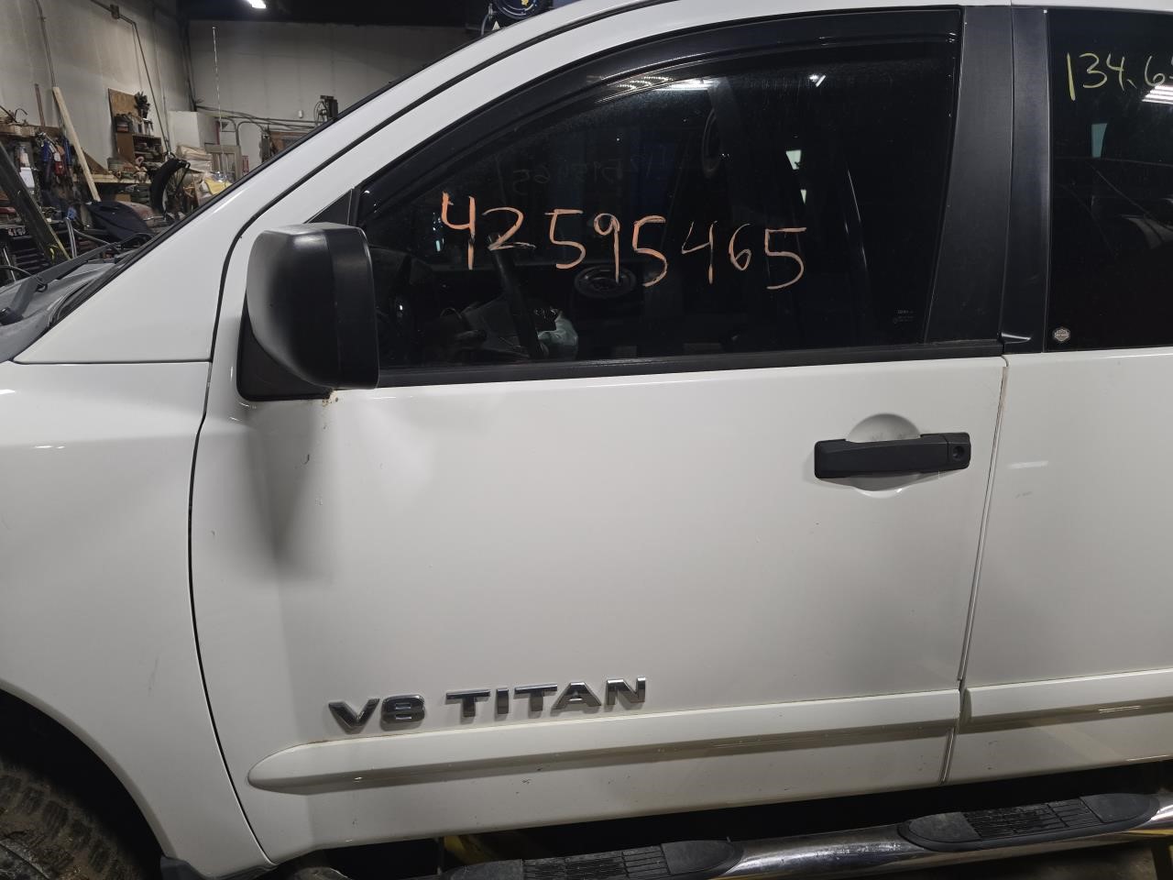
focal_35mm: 23
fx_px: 779
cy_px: 440
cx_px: 586
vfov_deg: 58.9
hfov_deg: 73.9
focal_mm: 6.3
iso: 320
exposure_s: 1/120
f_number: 1.7
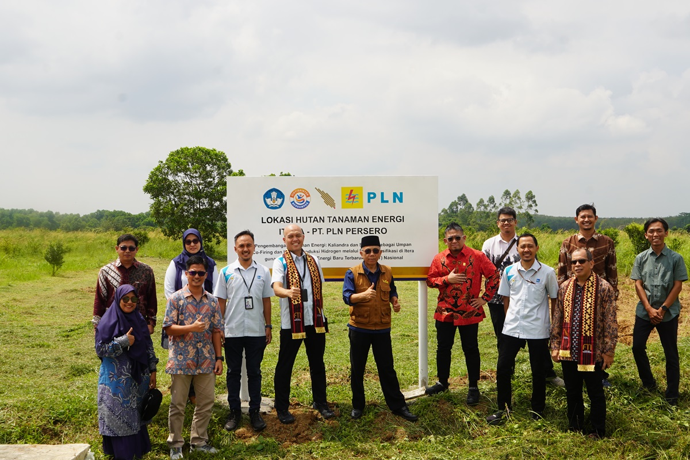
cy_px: 230
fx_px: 805
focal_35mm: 42
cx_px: 345
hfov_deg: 46.4
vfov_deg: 31.9
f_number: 9.5
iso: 100
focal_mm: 28
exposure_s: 1/200
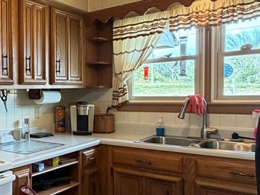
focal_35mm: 40
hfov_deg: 40.6
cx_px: -3
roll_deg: +0.8
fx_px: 301
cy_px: 102
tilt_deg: -1.6
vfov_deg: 36.0
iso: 320
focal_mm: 2.22
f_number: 2.2
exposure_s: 1/60
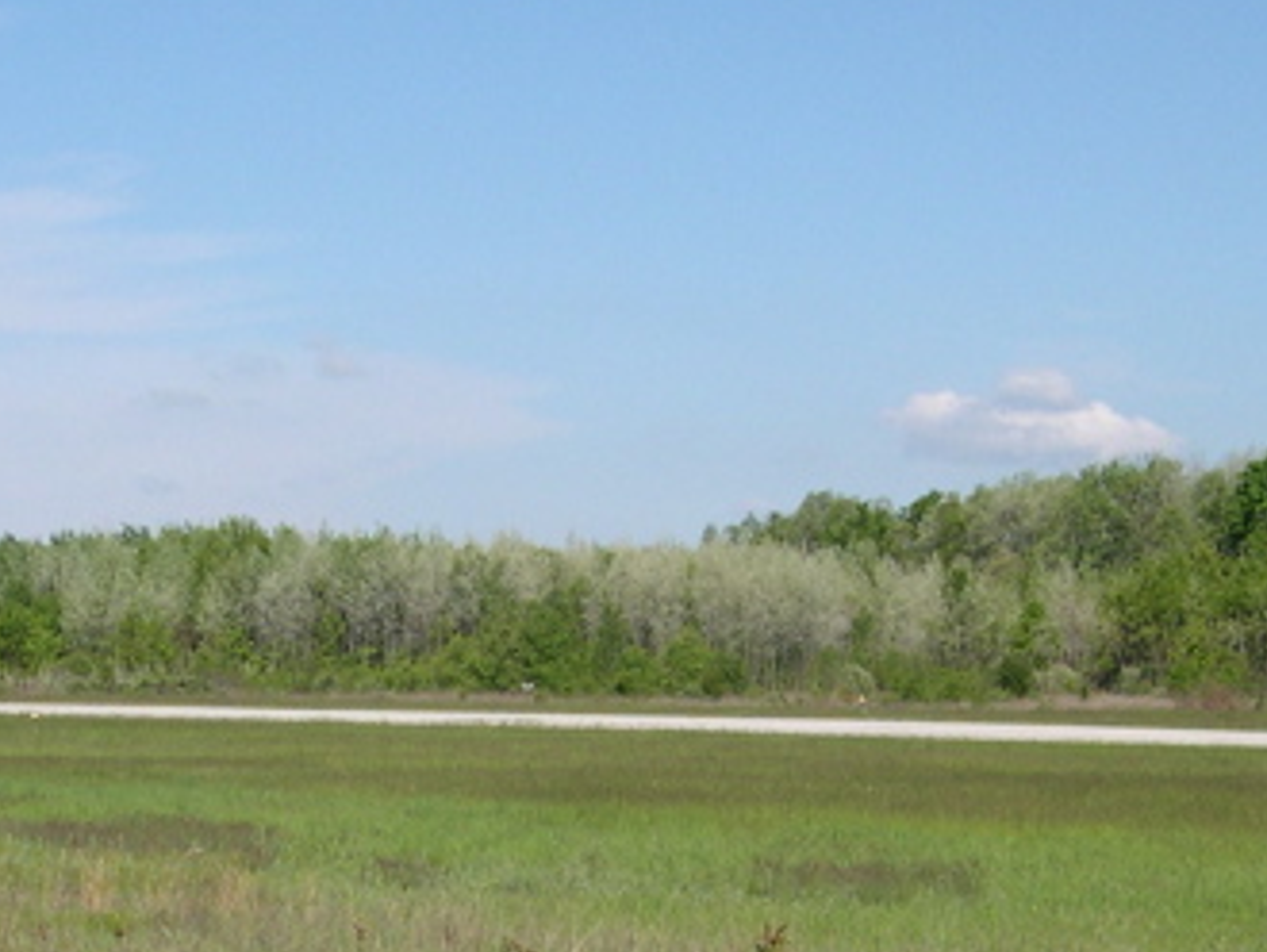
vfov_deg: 15.9
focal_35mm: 92
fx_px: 3370
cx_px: 230
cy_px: 883
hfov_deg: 21.0
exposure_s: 1/240
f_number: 7.6
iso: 100
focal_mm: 8
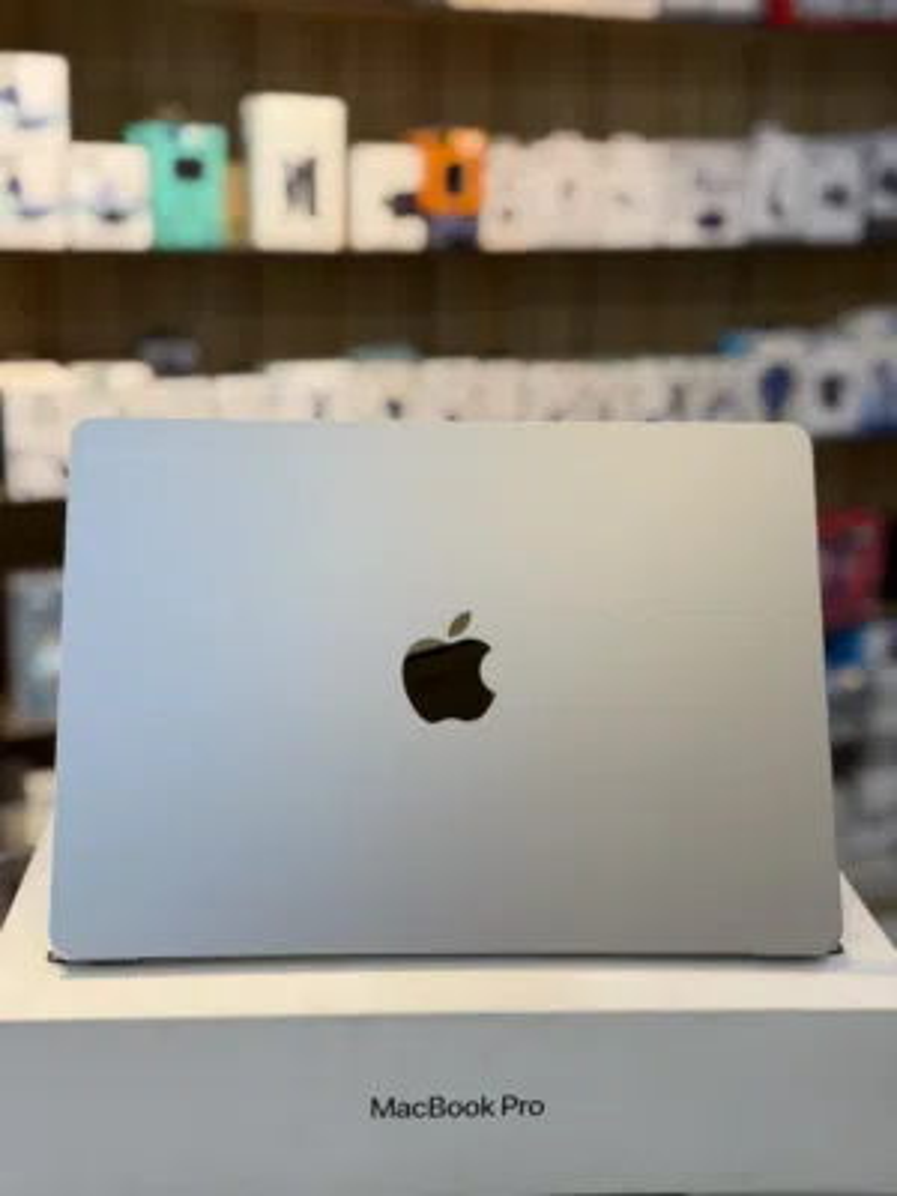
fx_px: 1658
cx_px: 448
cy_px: 598
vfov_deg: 39.7
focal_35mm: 48
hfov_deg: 30.3
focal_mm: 6.76
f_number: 1.78
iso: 64
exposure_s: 1/381
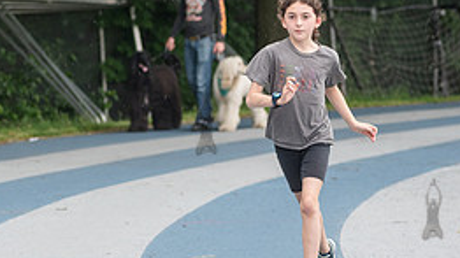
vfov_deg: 5.0
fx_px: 2974
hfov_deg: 8.8
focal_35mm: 244
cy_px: 124
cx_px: 205
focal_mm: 105
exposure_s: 1/500
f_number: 4
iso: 400
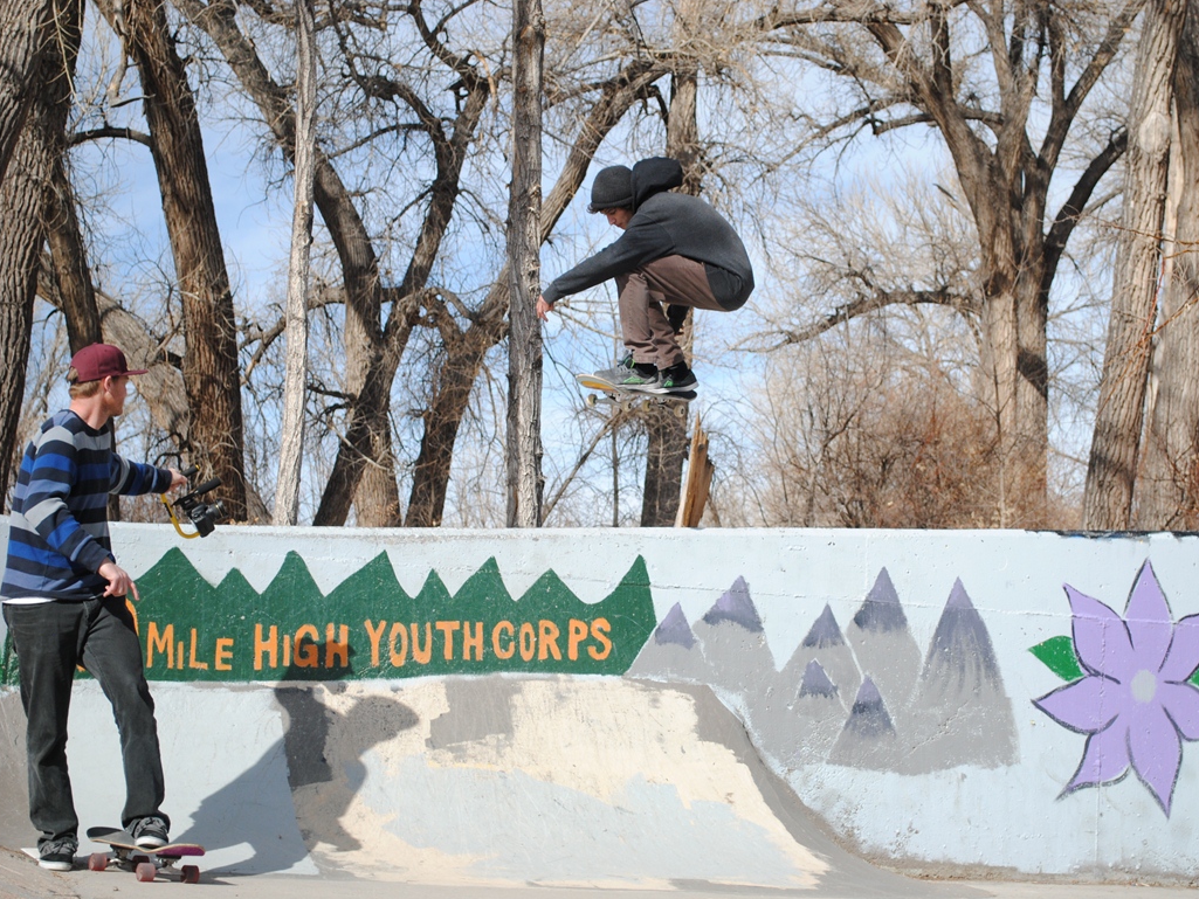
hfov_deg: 27.0
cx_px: 662
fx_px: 2494
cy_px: 448
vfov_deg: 20.4
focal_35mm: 72
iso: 200
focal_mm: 44
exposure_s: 1/1000
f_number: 5.3
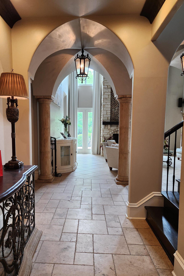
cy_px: 148
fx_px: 199
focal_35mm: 26
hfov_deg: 49.3
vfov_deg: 69.3
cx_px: 77
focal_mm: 5.4
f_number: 1.8
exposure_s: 1/120
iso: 200
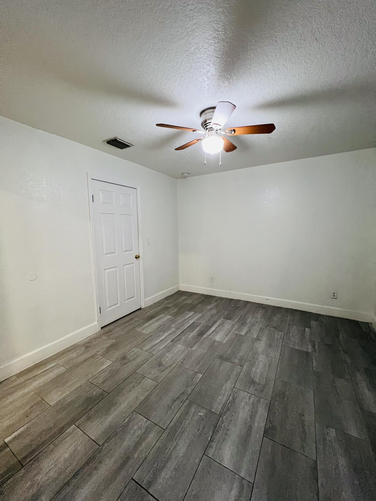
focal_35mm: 13
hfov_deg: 89.9
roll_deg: +1.2
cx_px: 188
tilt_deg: -5.3
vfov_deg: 106.2
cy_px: 250
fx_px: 188
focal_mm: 1.57
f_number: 1.8
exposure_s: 1/60
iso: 400
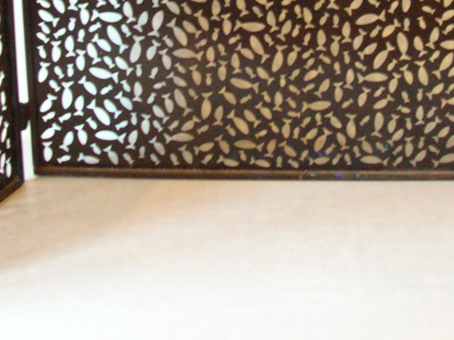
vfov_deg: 16.5
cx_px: 270
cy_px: -59
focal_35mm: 86
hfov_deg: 22.7
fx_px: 1127
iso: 200
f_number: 2.8
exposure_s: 1/3.3
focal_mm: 5.8
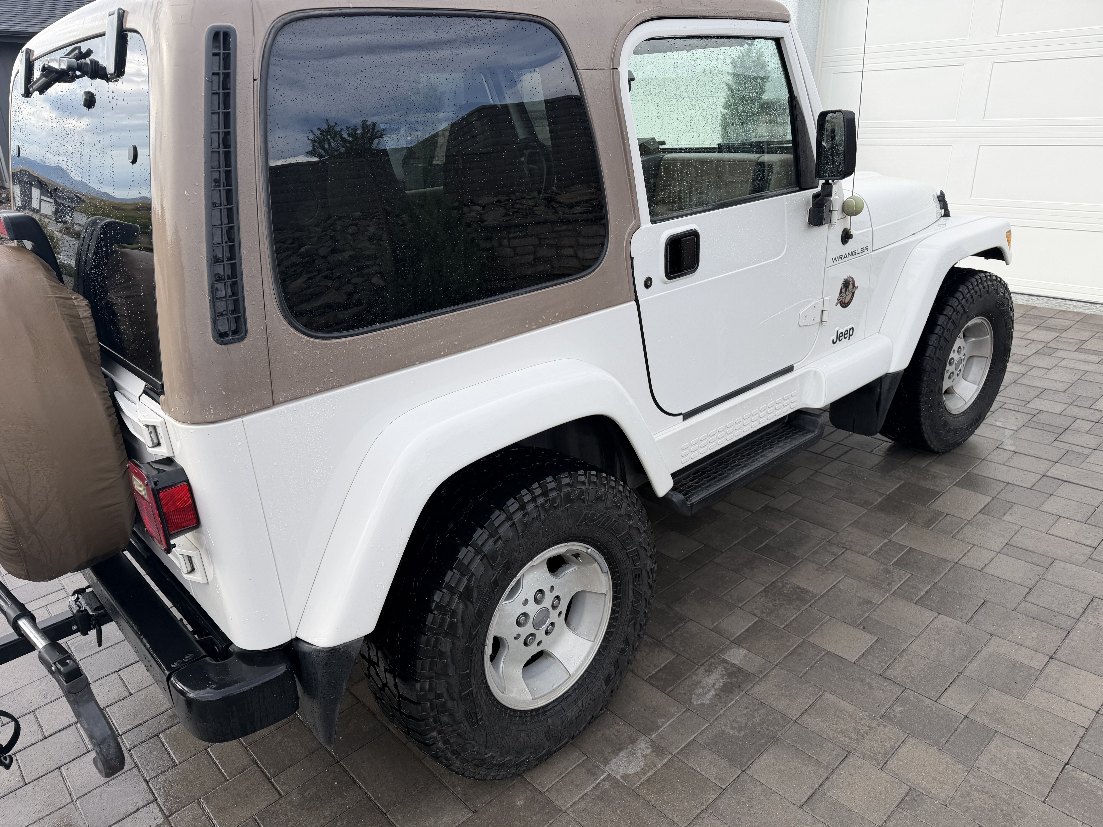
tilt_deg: -22.6
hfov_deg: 71.6
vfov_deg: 56.8
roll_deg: +1.2
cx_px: 552
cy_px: 414
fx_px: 765
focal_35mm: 24
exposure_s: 1/2053
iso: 80
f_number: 1.78
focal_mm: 6.76
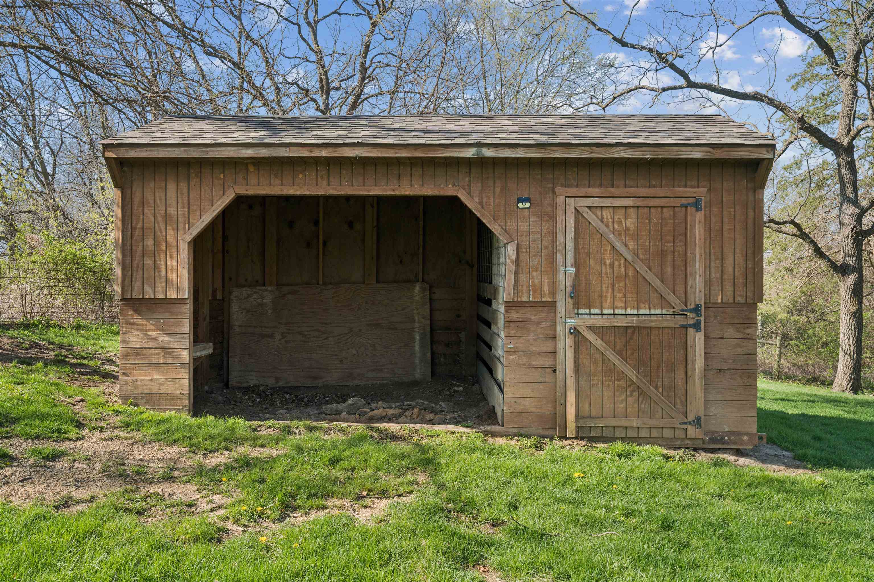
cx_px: 437
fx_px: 850
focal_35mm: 35
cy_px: 291
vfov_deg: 37.9
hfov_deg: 54.4
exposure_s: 1/160
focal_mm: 35
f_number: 13
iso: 800
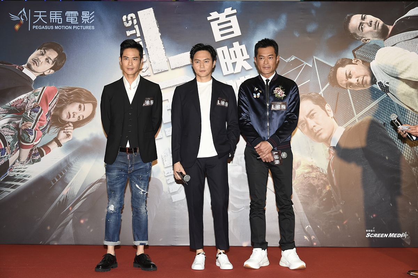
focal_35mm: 58
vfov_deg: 23.4
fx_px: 673
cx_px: 209
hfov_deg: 34.5
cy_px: 139
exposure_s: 1/250
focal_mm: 58
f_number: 6.3
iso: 1600
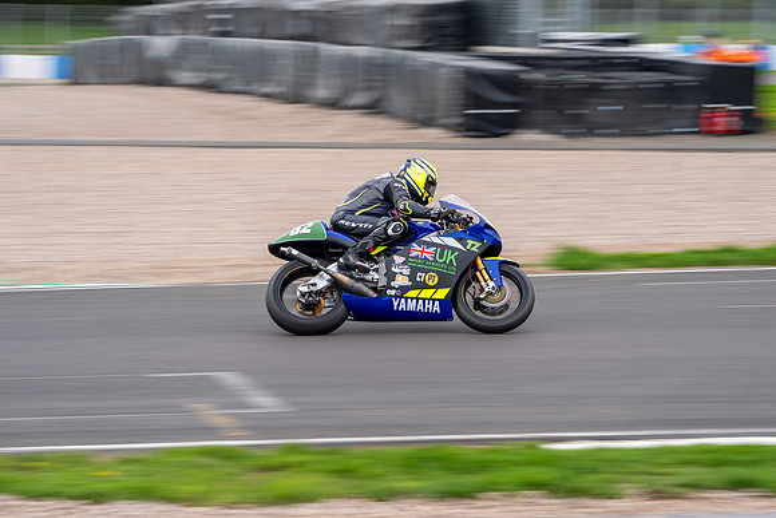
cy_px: 259
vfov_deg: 10.2
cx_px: 388
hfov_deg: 15.2
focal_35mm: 135
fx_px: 2913
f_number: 6.3
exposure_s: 1/160
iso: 200
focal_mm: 135
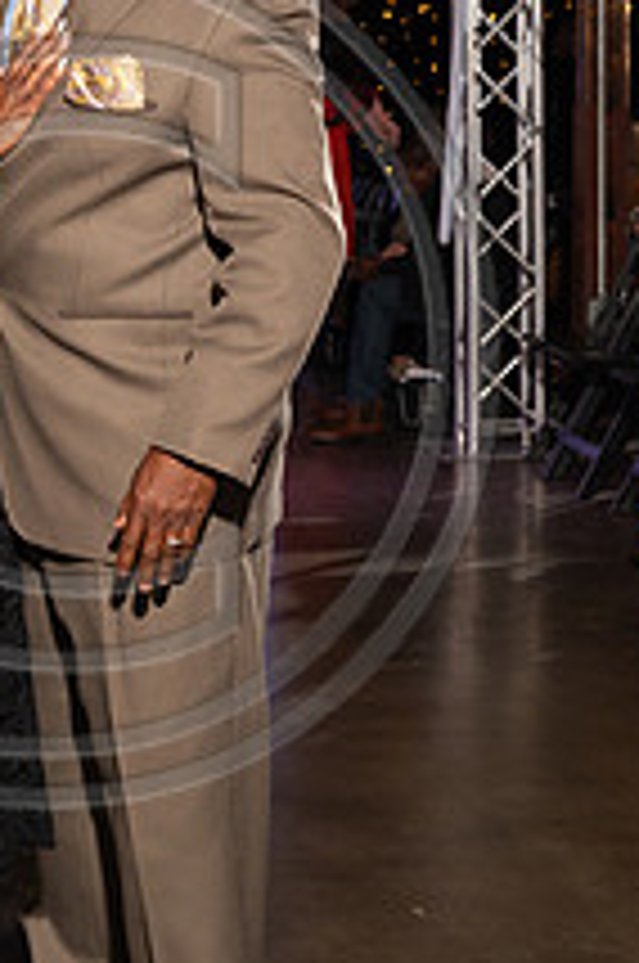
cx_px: 47
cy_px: 351
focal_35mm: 101
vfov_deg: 20.2
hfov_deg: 13.4
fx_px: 2698
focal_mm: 48
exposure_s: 1/200
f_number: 6.3
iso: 1250
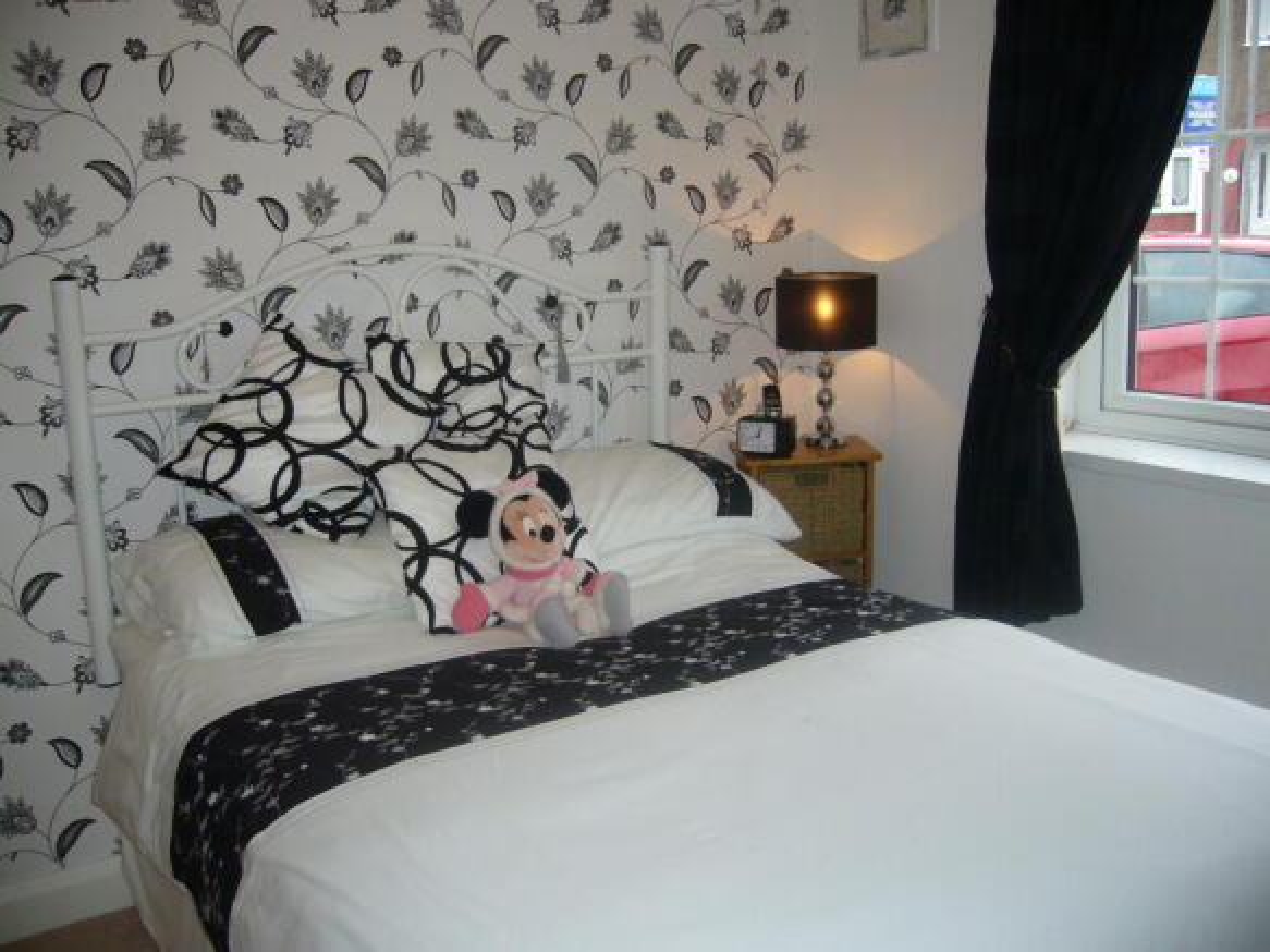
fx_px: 1284
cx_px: 635
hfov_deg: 52.6
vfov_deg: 40.7
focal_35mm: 35
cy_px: 476
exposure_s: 1/60
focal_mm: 5.8
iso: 125
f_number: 2.8
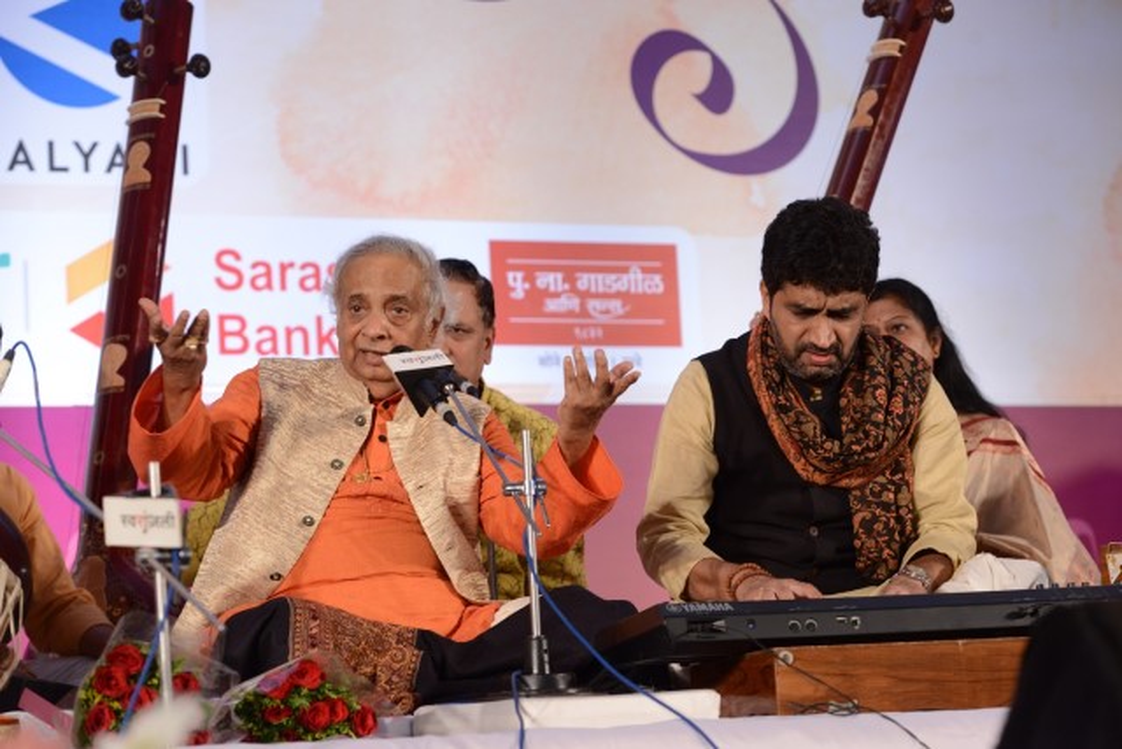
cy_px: 374
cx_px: 561
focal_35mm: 112
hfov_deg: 18.3
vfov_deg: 12.2
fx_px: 3491
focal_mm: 112
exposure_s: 1/125
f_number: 4.5
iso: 1600
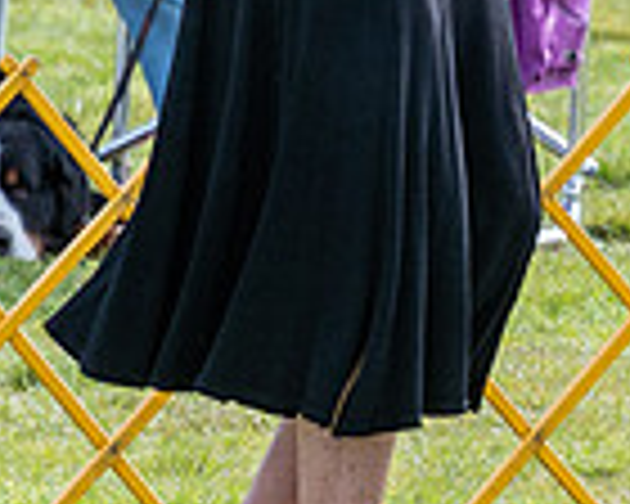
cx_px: 1306
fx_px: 19112
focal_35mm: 1025
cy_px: -129
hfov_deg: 1.9
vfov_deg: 1.5
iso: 640
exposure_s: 1/1250
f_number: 5.6
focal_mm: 200
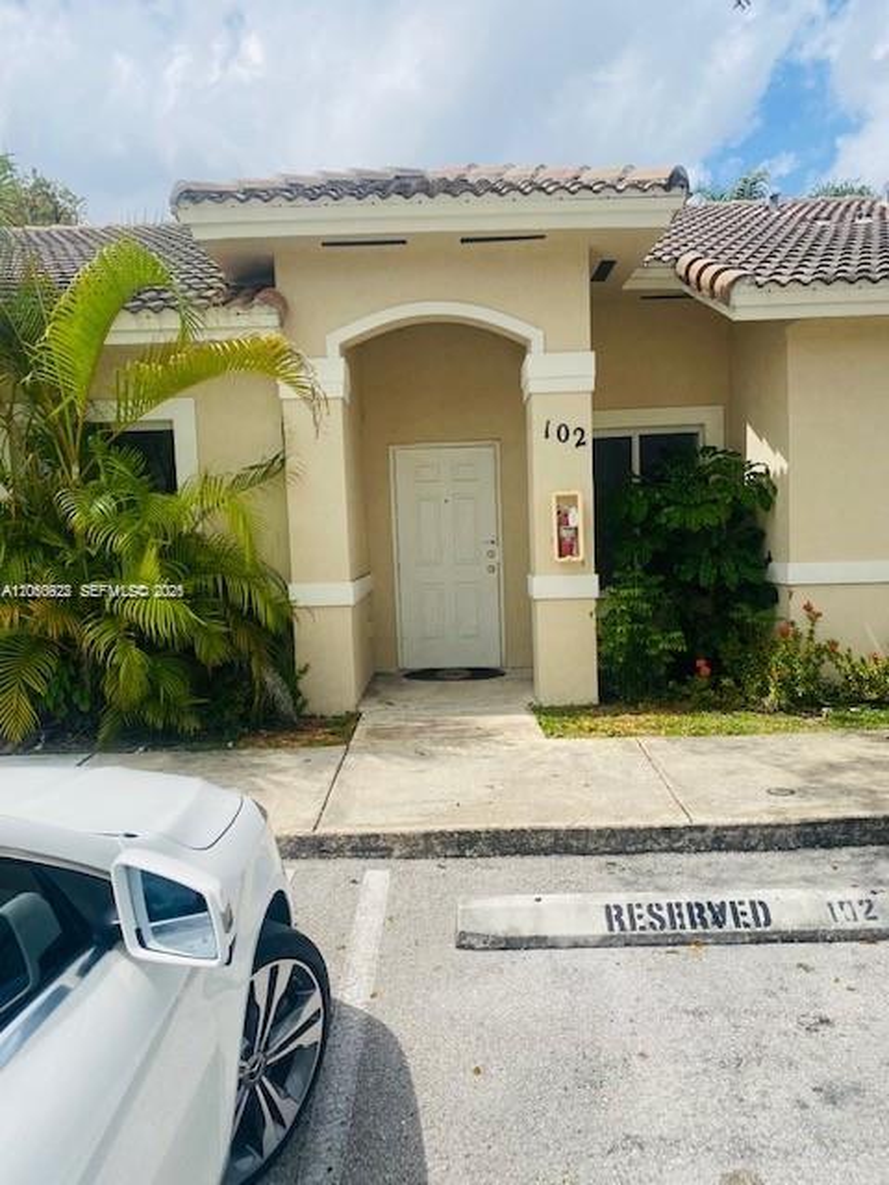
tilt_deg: -4.5
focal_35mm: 26
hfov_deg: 53.1
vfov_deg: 67.3
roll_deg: +2.7
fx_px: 890
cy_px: 592
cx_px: 444
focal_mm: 4.25
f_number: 1.8
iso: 32
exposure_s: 1/4115
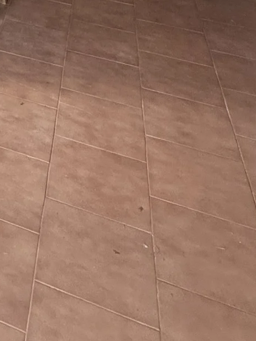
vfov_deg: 26.0
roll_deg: -1.8
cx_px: -156
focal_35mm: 58
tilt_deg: -11.8
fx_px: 572
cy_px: -148
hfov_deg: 20.5
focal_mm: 2.22
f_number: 2.2
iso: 200
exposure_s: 1/99
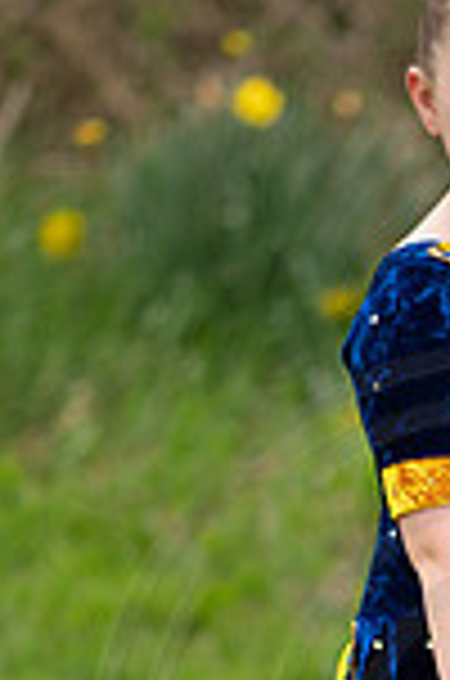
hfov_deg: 5.4
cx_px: 542
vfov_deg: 8.1
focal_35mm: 253
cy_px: 689
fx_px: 4765
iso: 100
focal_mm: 85
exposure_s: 1/500
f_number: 1.8
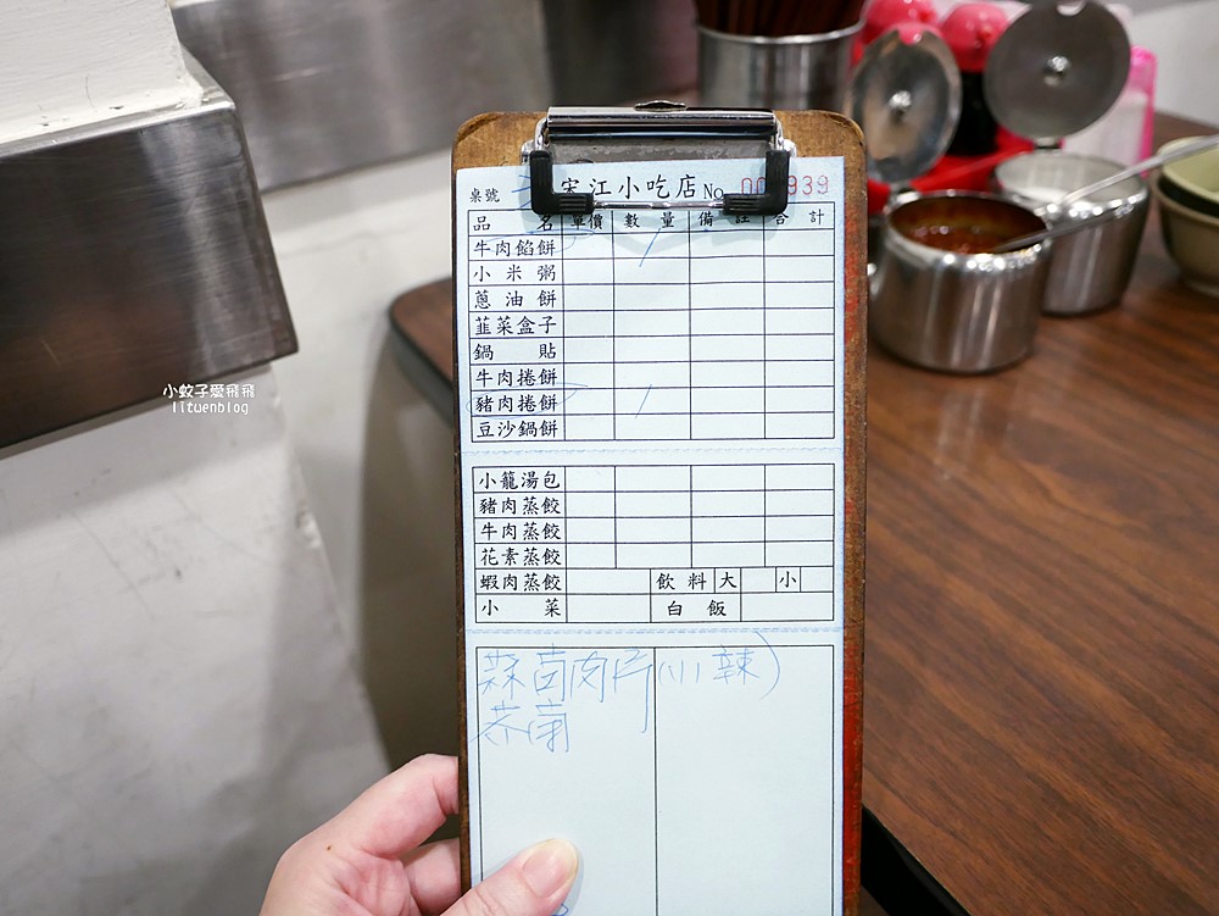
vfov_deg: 49.8
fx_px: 986
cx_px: 610
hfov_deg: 63.4
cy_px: 458
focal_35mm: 28
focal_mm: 14
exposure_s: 1/60
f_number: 2.5
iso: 640
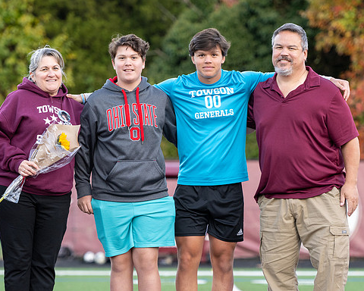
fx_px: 2155
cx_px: 213
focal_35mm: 200
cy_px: 179
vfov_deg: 7.7
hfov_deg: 9.7
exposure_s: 1/400
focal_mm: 135
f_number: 3.5
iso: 1250
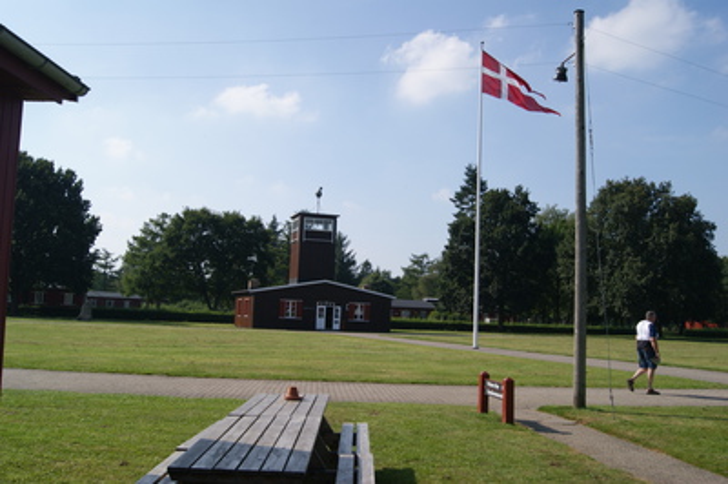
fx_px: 667
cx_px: 364
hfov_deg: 57.3
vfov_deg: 39.9
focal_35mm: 33
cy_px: 242
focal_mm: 22
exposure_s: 1/200
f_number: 10
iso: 100
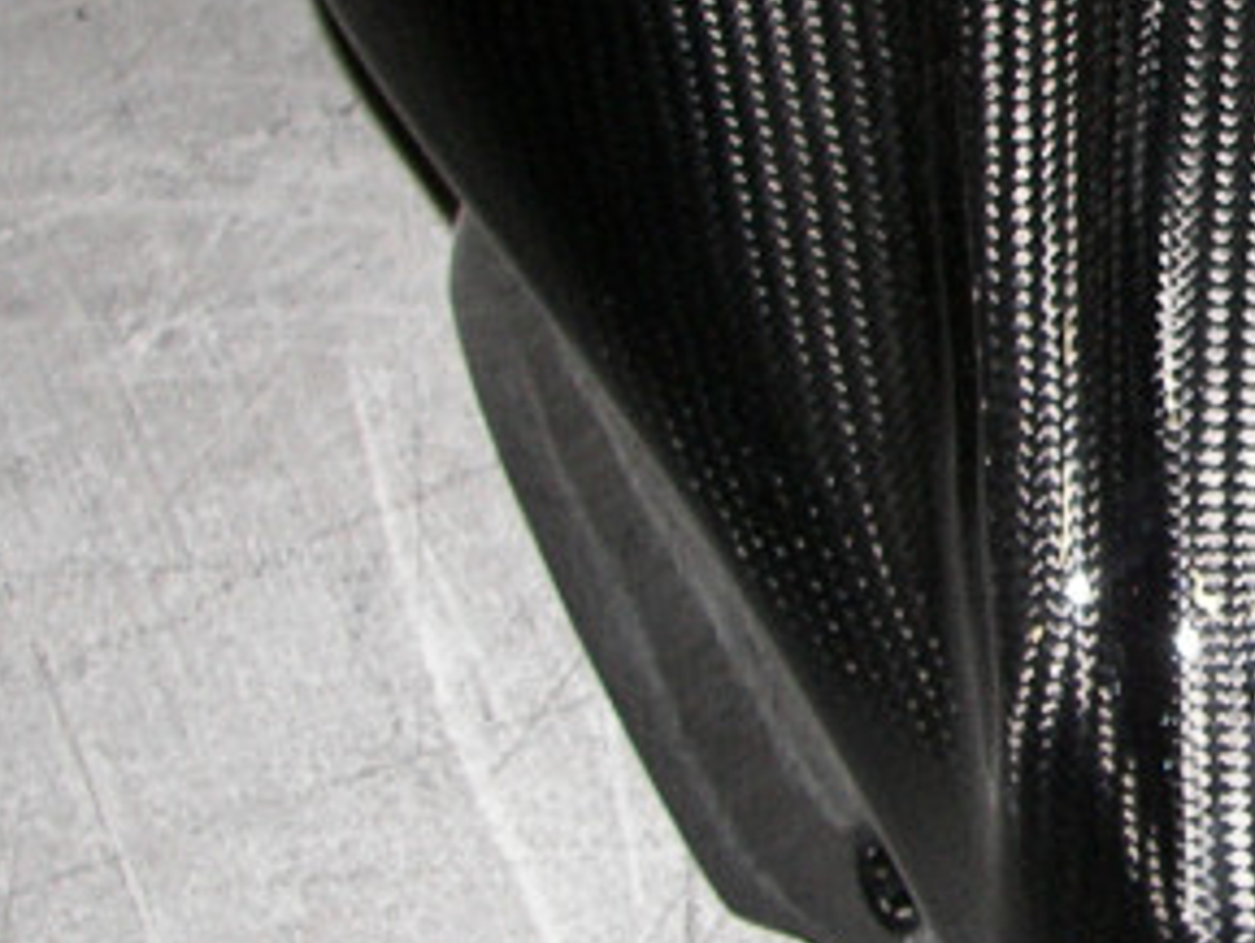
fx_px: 4062
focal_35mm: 112
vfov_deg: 13.1
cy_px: 33
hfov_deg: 16.7
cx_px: 1585
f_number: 2.8
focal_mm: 6
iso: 100
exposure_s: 1/30
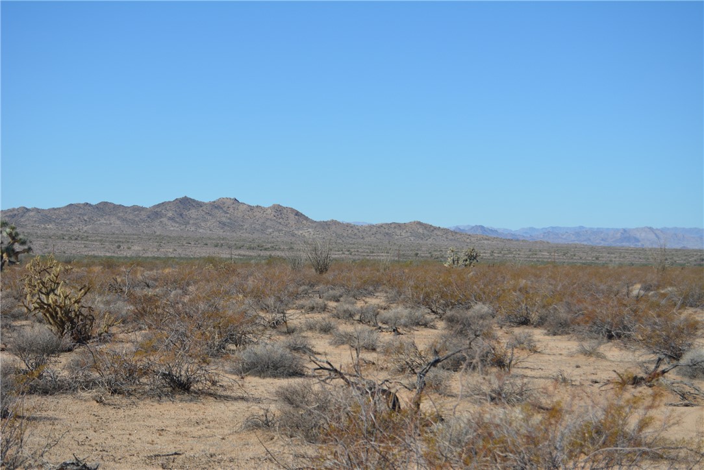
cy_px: 235
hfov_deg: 24.6
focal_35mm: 82
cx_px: 352
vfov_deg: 16.6
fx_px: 1614
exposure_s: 1/1600
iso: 400
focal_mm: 55
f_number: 7.1
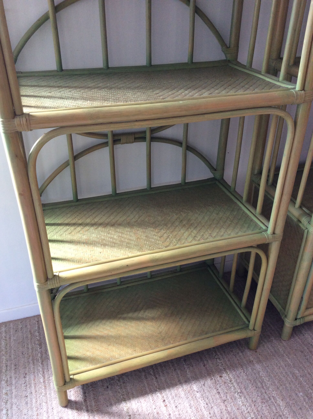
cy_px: 210
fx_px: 387
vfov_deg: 56.9
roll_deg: -0.6
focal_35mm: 32
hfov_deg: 44.1
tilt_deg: -31.1
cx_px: 156
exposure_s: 1/25
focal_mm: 3.3
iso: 64
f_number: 2.4
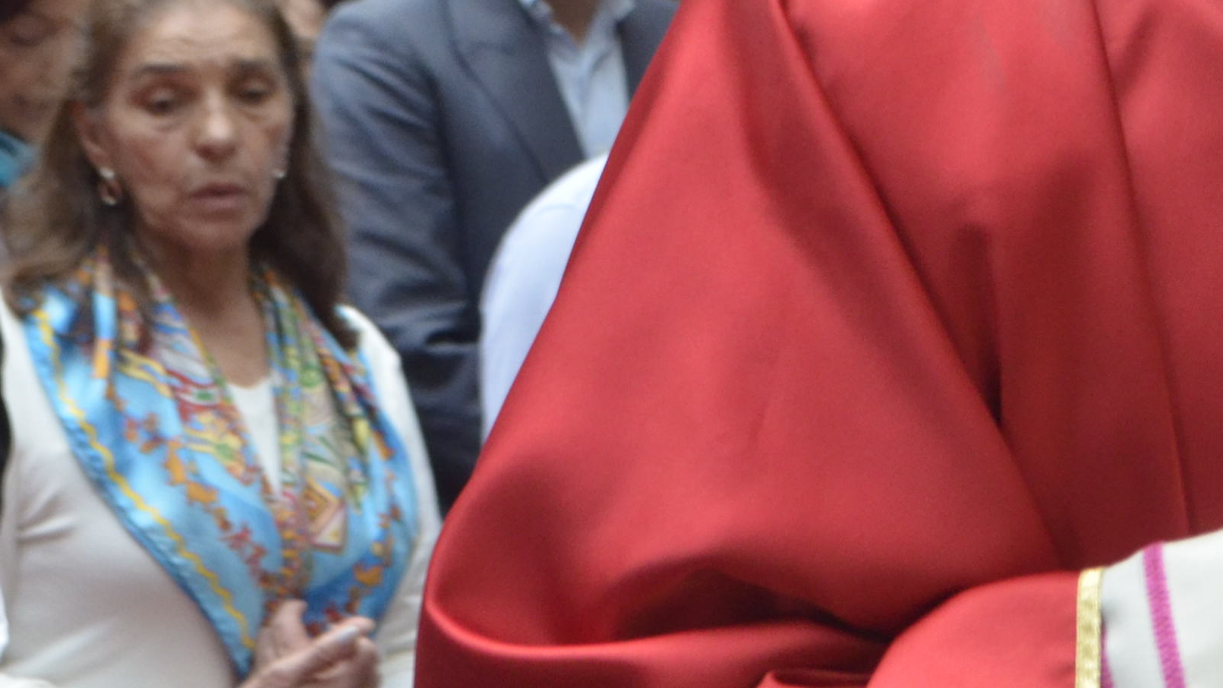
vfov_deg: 5.7
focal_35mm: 211
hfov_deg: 10.1
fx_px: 6842
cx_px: 1216
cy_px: -284
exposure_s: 1/80
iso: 1000
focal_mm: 44
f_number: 8
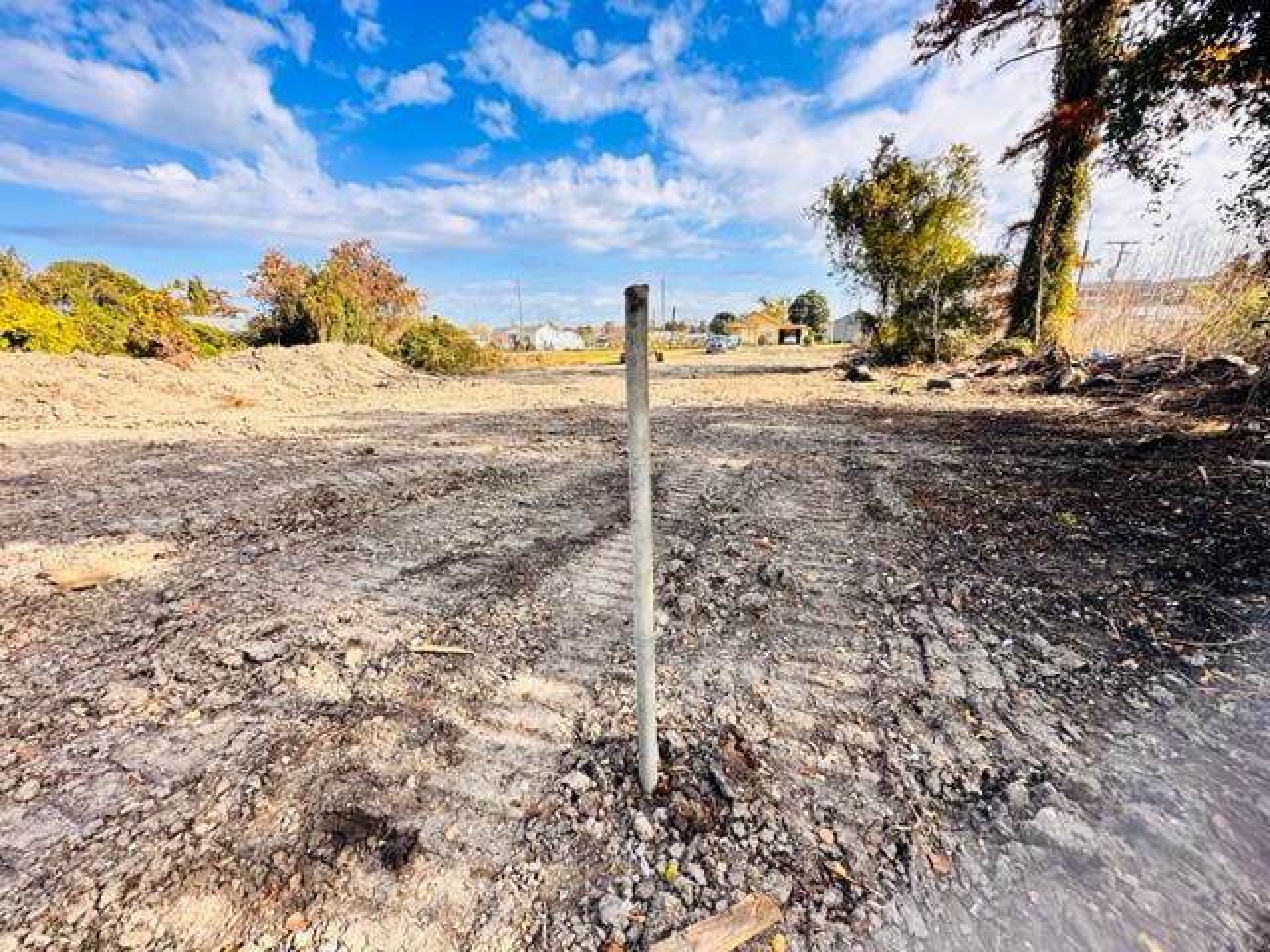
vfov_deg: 85.7
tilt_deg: -14.5
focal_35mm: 14
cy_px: 476
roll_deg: +1.8
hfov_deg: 102.1
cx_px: 635
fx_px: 514
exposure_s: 1/651
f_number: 2.2
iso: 40
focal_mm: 2.22
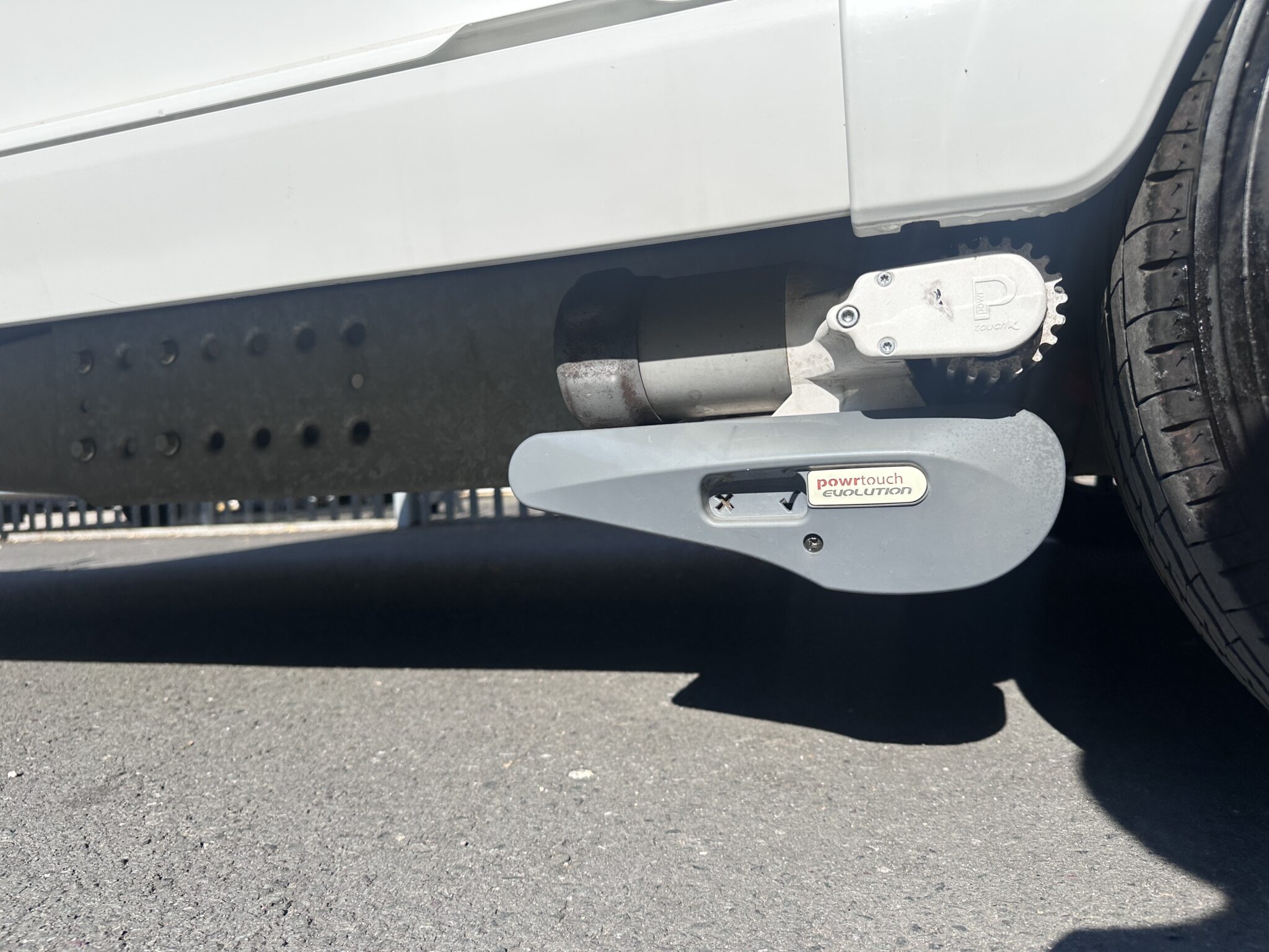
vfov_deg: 56.8
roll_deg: +2.8
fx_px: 880
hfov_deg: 71.6
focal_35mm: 24
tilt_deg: -2.5
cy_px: 476
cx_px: 634
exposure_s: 1/6211
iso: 80
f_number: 1.78
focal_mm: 6.86
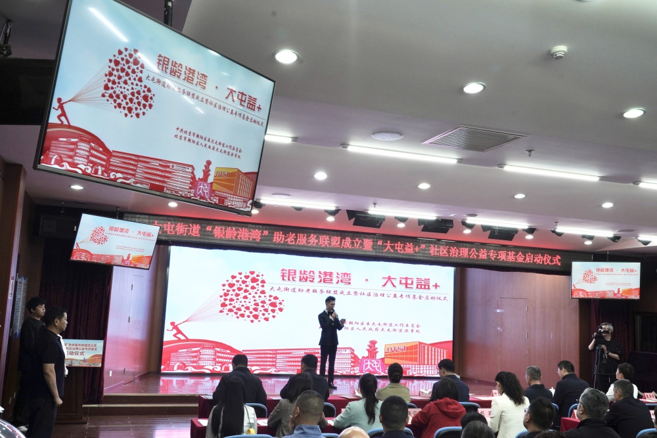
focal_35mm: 34
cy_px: 219
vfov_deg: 38.9
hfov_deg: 55.8
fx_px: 621
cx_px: 328
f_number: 11
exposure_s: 1/50
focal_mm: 34
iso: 1000
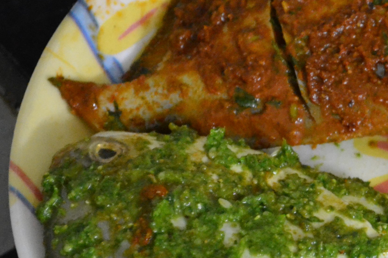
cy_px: 173
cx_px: 480
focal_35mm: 217
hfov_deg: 9.3
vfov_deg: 6.3
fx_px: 2339
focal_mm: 52
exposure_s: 1/13
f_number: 5.6
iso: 3200
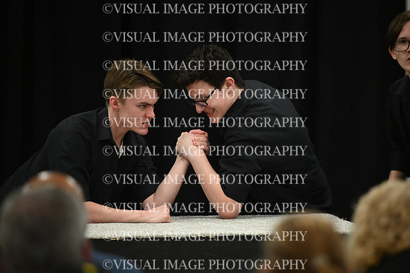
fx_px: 5691
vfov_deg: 2.7
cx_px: 205
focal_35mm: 500
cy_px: 136
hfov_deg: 4.1
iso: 8000
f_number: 6.3
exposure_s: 1/250
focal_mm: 500
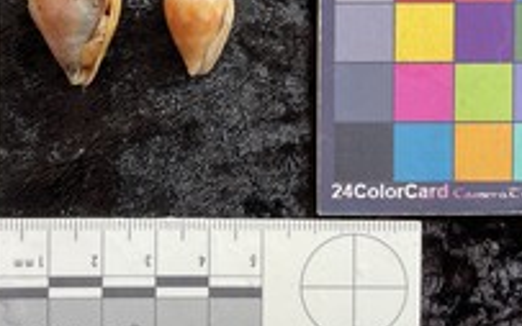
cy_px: 78
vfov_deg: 24.1
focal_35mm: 53
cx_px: 185
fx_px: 754
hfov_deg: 37.9
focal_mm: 3
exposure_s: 1/120
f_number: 1.8
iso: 50
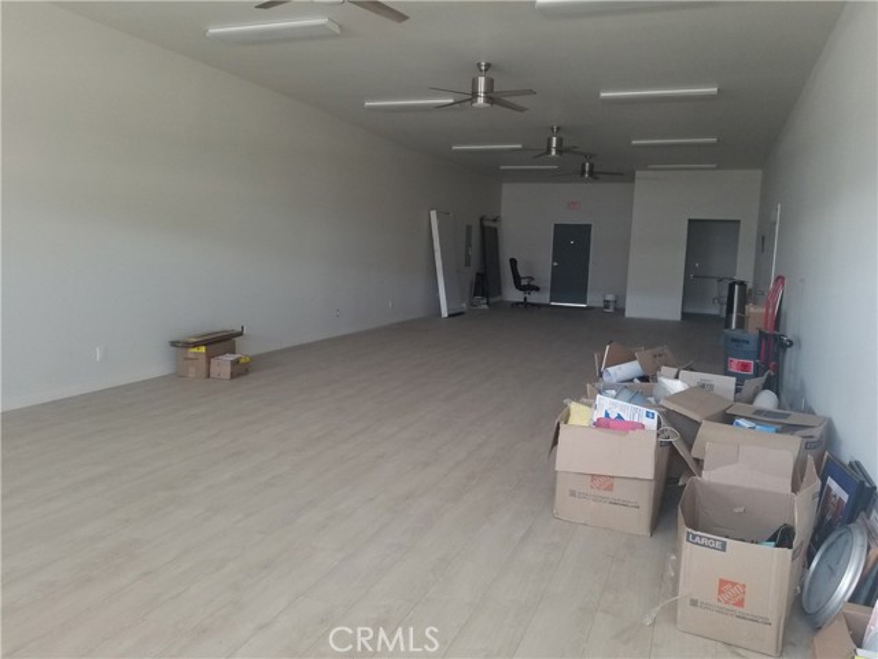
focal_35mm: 26
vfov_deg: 53.1
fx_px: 659
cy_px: 330
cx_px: 439
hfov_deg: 67.3
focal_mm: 4.3
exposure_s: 1/20
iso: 125
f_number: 1.7
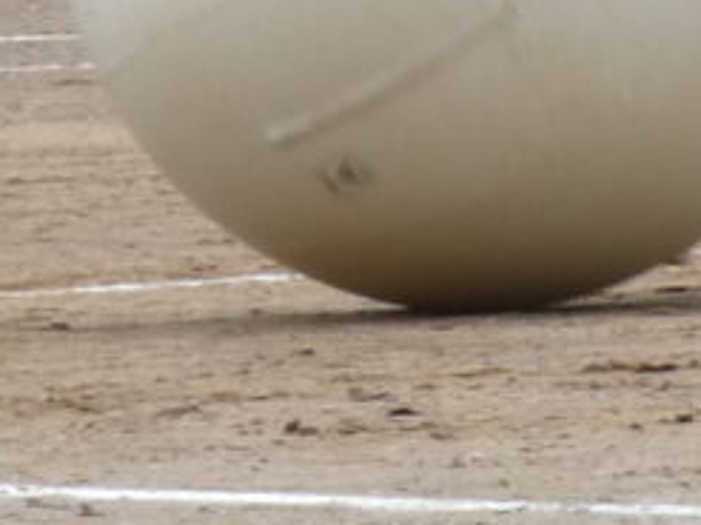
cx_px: 875
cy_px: 23
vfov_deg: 1.6
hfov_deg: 2.1
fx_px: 18977
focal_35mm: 938
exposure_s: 1/125
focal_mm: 22.9
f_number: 5.2
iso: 80
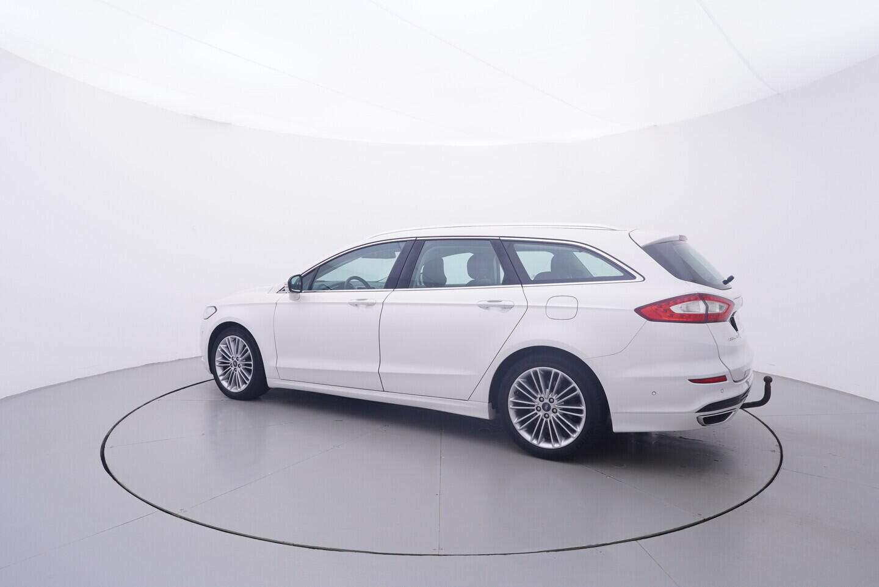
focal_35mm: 22
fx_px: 550
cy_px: 294
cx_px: 440
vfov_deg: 56.2
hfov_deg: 77.3
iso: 200
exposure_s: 1/80
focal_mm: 15
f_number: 5
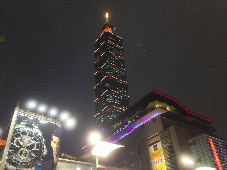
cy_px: 85
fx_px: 216
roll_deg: +1.2
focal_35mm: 33
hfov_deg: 55.4
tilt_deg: +37.9
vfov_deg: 42.9
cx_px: 114
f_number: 2.4
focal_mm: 4.12
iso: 400
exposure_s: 1/20
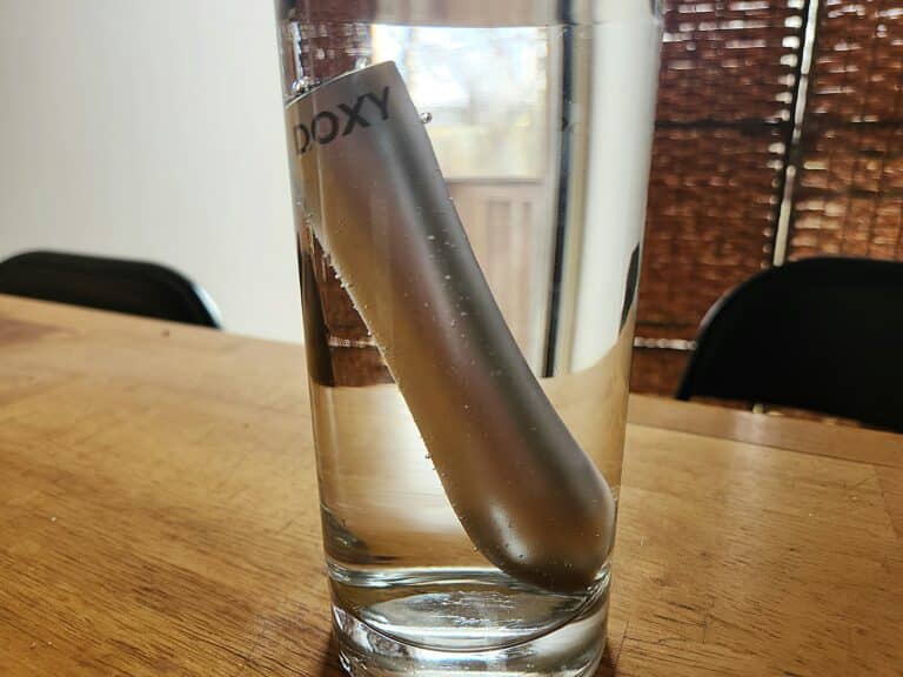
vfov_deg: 58.9
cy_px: 338
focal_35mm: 23
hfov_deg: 73.9
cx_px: 452
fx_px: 600
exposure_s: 1/60.2
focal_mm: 5.4
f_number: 1.8
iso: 25
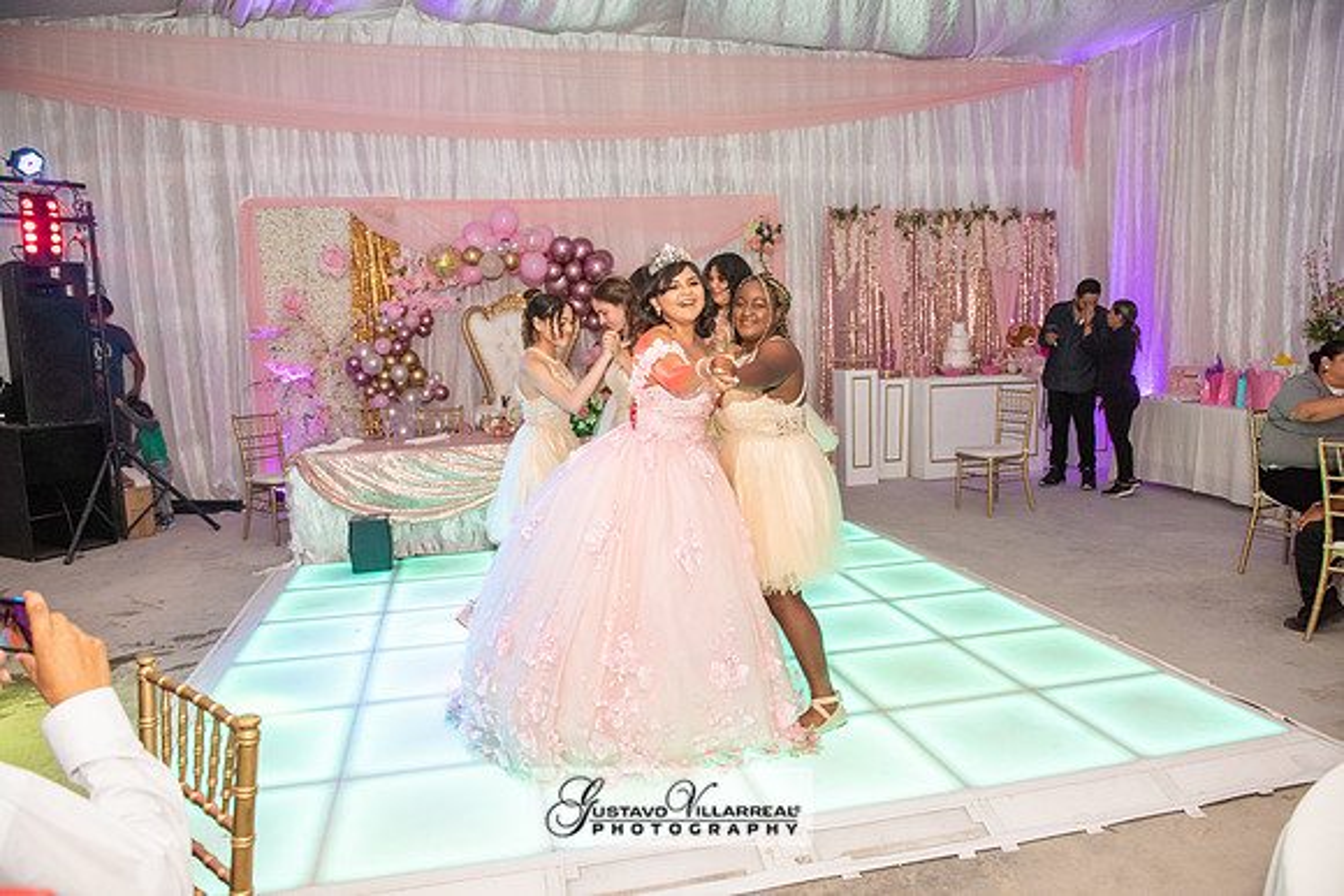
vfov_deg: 53.2
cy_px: 448
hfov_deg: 73.7
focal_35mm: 24
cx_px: 672
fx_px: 896
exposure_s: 1/160
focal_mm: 24
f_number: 4
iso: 1250
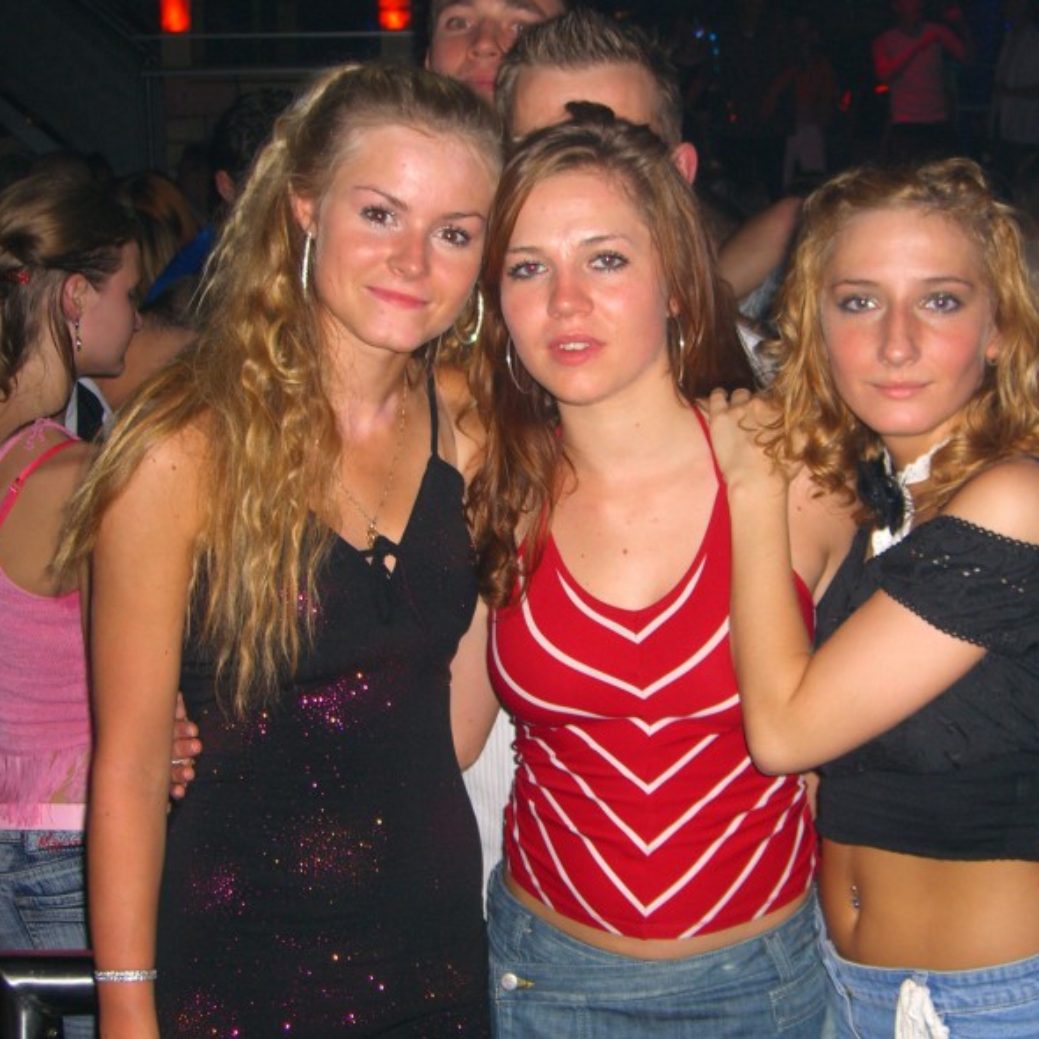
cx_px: 607
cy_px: 513
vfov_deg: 31.1
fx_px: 1868
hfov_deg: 31.0
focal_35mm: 55
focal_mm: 9.5
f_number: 3.1
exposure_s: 1/60
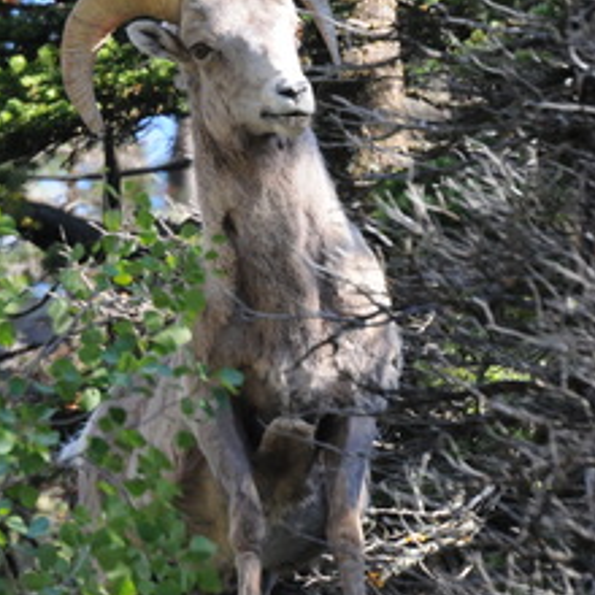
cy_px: 181
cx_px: 245
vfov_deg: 1.9
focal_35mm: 902
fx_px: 17541
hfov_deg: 1.9
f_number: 10
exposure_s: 1/160
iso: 800
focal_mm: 300
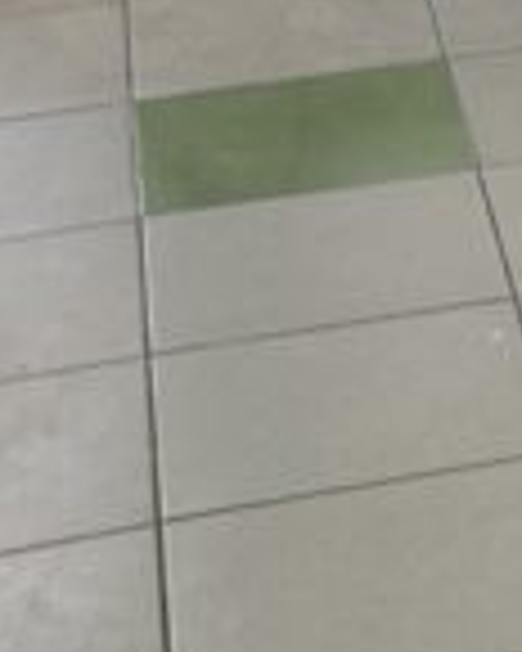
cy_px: -504
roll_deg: -2.2
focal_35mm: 179
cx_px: 1575
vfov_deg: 10.2
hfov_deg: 7.6
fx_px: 3457
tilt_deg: -13.8
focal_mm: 5.7
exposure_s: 1/100
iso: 40
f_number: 1.5
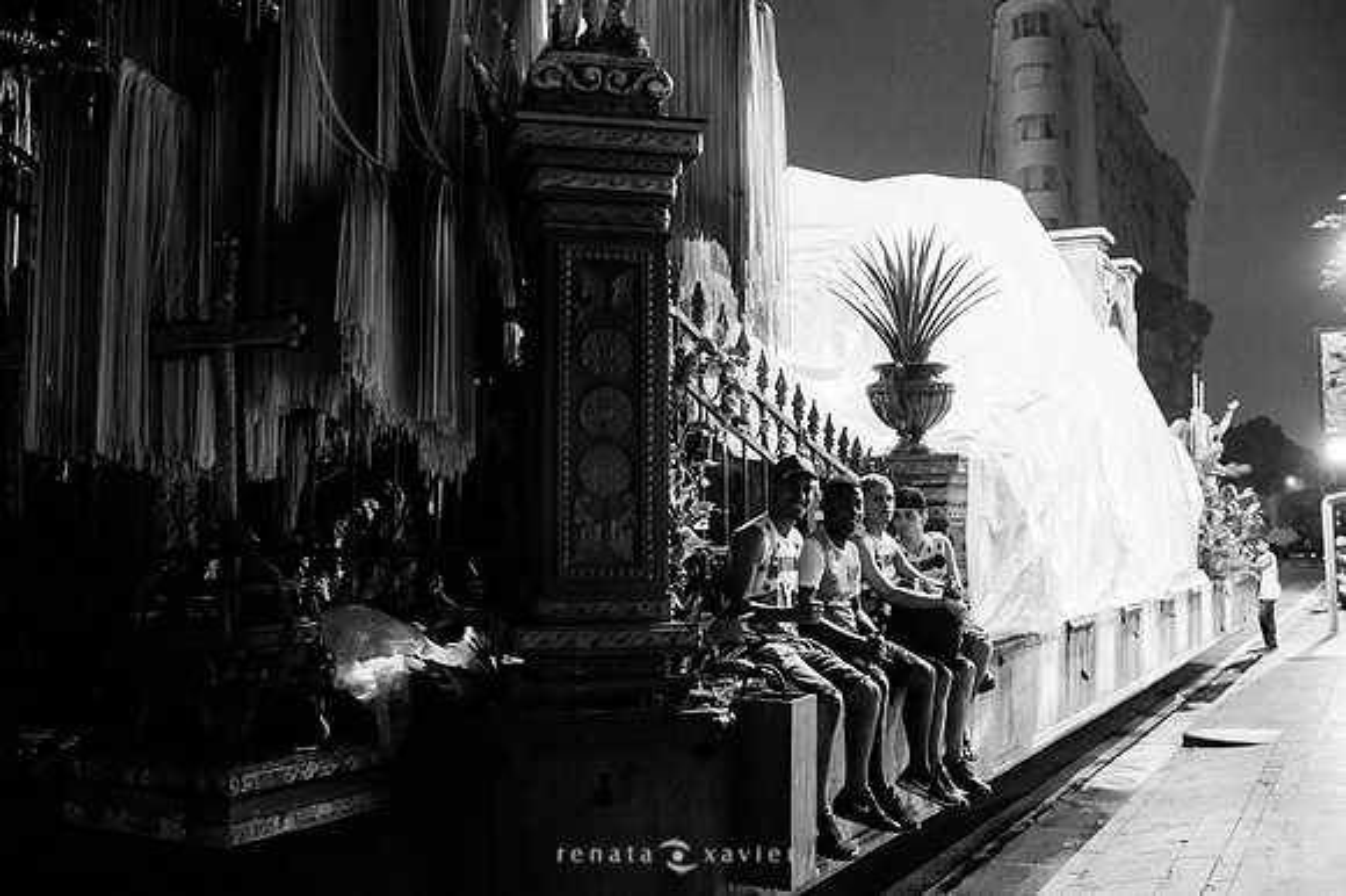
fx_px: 1308
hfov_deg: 54.5
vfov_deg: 37.8
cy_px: 448
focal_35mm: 35
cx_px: 673
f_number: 2.8
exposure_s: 1/50
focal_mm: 35
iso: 2500
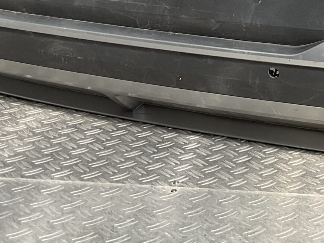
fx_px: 796
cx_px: 271
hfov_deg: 22.6
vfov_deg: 16.6
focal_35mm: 85
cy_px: -49
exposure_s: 1/360
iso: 16
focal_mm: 3
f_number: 1.8
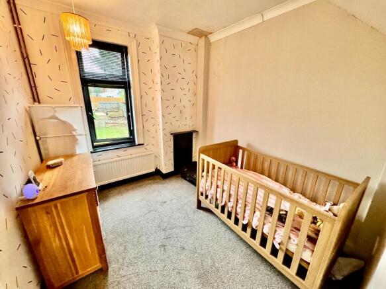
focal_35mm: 14
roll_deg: -0.6
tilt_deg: -15.8
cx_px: 193
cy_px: 144
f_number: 2.2
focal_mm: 2.22
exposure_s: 1/50
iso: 800
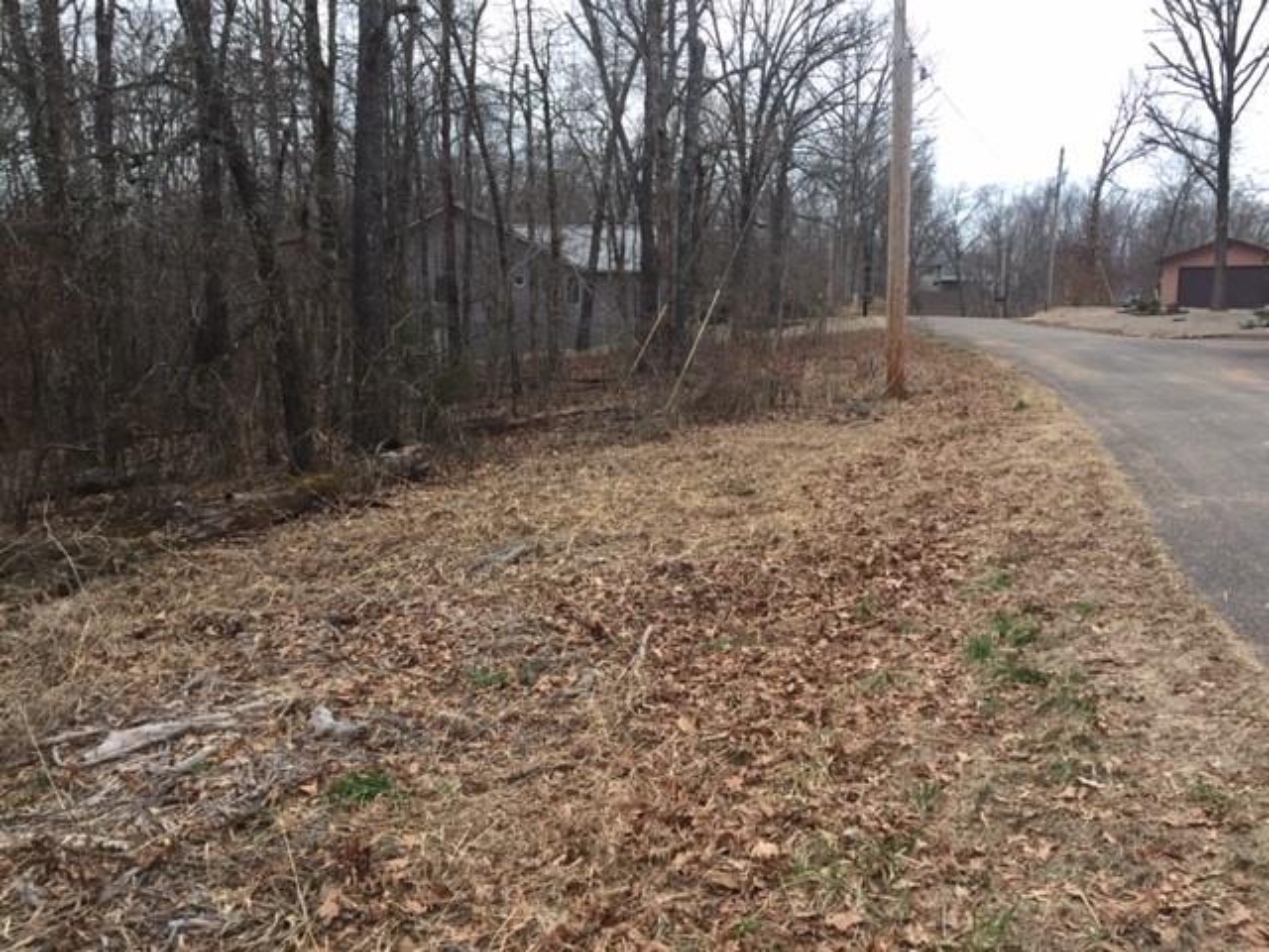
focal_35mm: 29
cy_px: 476
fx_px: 1063
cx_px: 634
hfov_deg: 61.7
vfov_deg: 48.2
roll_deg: -1.9
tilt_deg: -9.4
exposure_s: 1/120
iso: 40
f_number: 2.2
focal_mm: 4.15
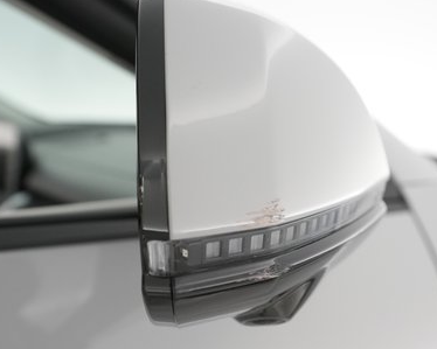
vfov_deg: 33.2
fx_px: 582
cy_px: 225
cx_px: 283
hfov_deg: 40.8
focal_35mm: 45
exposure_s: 1/100
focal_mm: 28
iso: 3200
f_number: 4.5
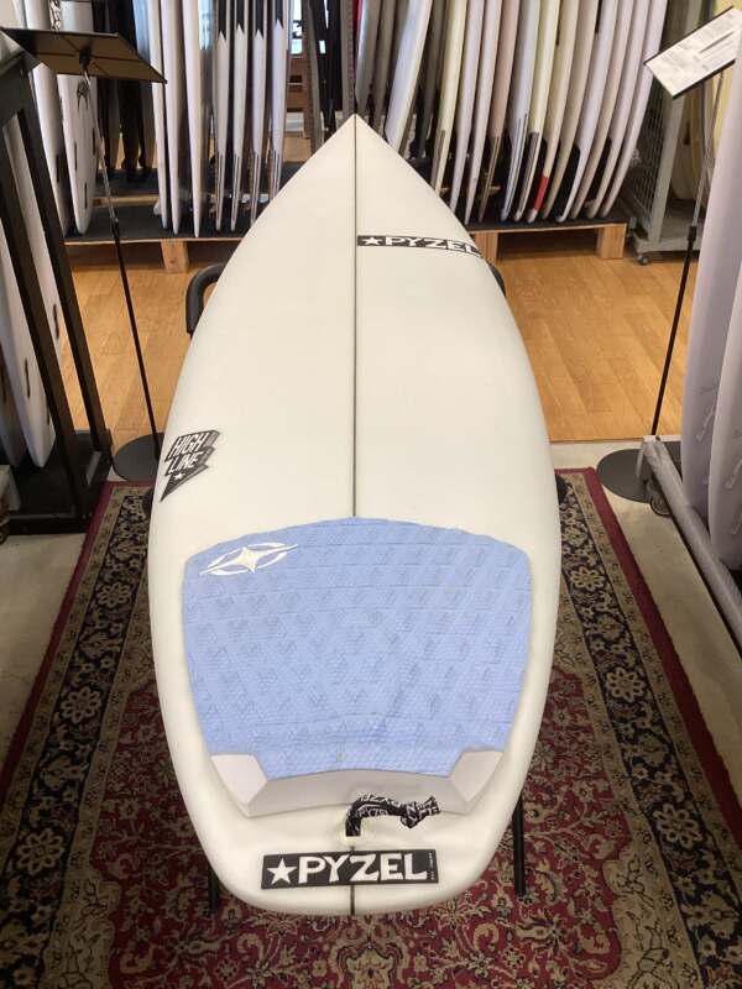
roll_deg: -0.8
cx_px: 371
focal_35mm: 31
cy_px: 494
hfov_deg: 45.4
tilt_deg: -35.5
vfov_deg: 58.4
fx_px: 886
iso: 64
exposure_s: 1/100
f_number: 2.4
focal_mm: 3.3
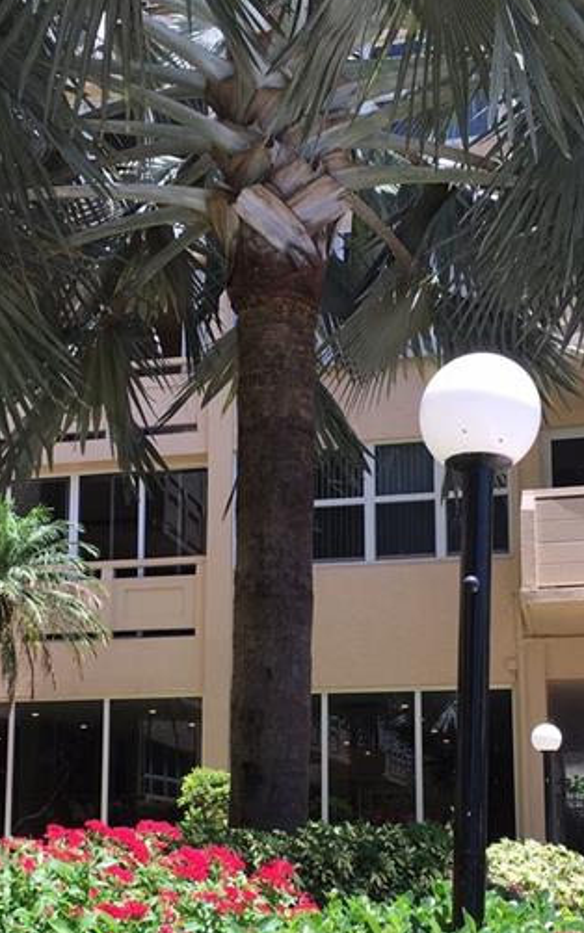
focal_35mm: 47
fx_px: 1196
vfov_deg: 41.8
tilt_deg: +9.7
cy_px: 654
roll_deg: +0.2
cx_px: 262
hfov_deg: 27.4
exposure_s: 1/527
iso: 25
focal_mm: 4.15
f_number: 2.2
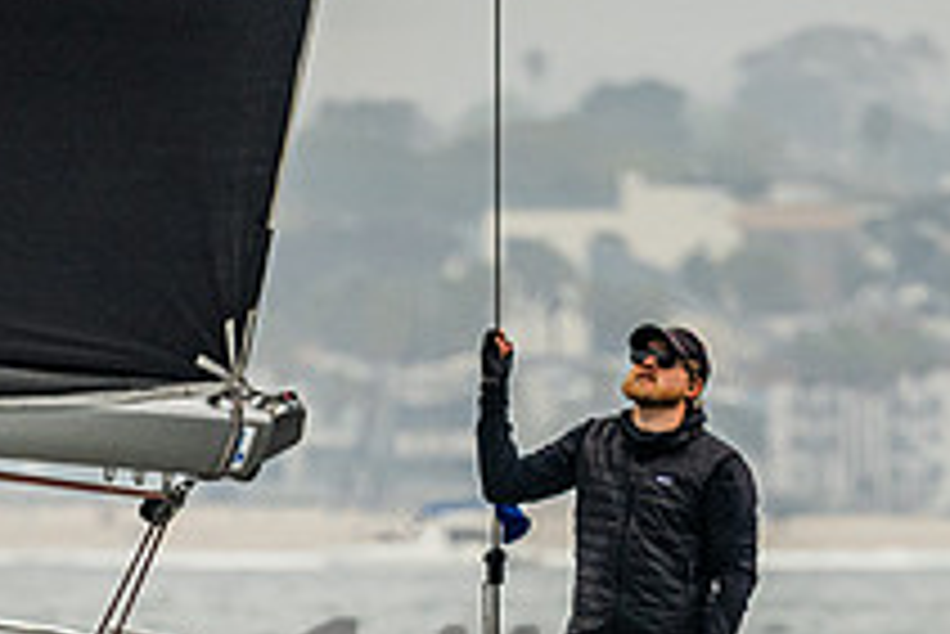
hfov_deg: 1.4
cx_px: 179
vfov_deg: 0.9
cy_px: 774
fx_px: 39187
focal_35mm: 1484
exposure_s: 1/4000
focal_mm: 400
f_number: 5.6
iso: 640
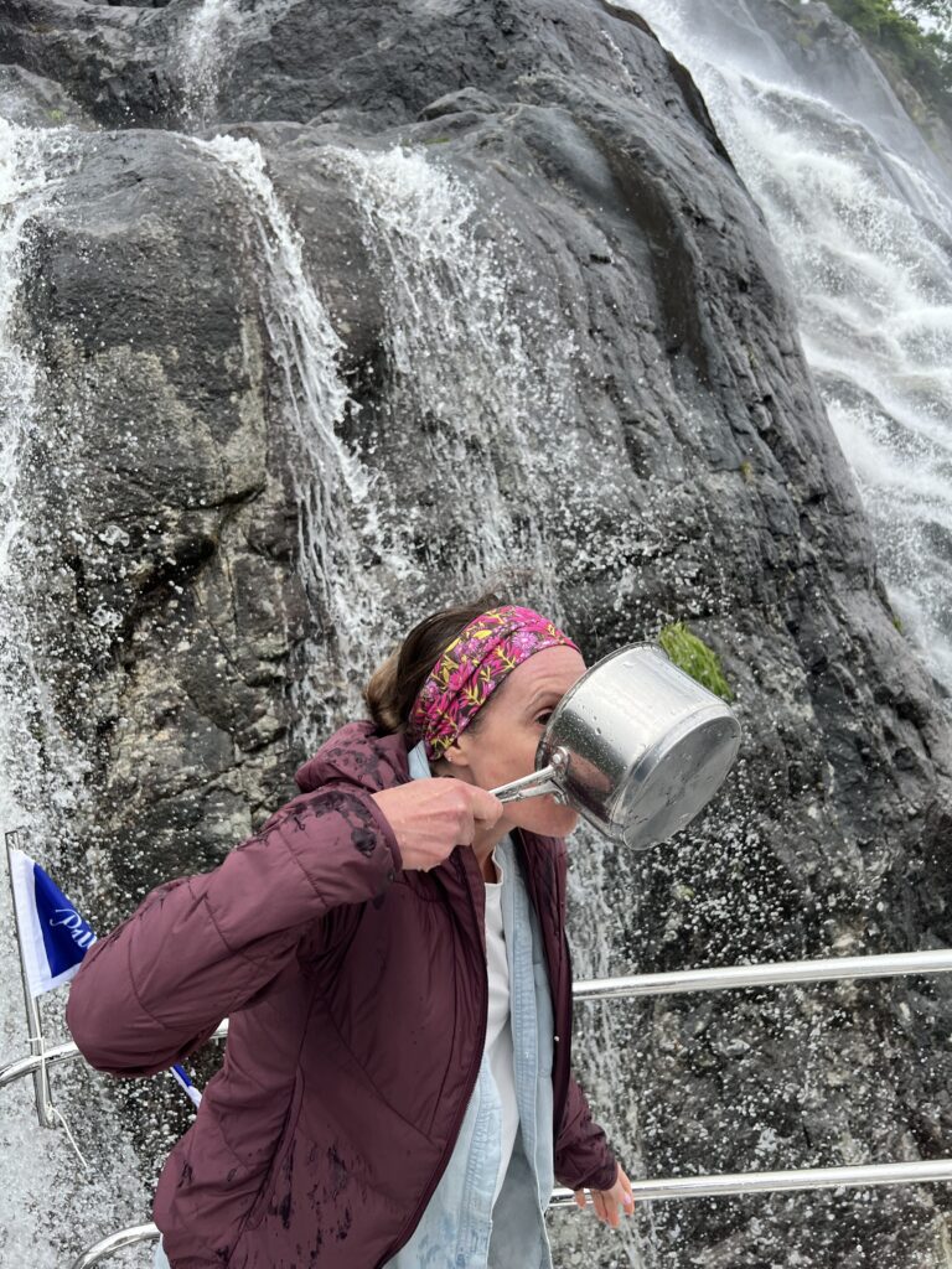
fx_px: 953
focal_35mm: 26
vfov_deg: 67.3
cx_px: 476
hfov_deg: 53.1
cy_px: 634
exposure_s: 1/808
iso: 50
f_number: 1.5
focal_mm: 5.7
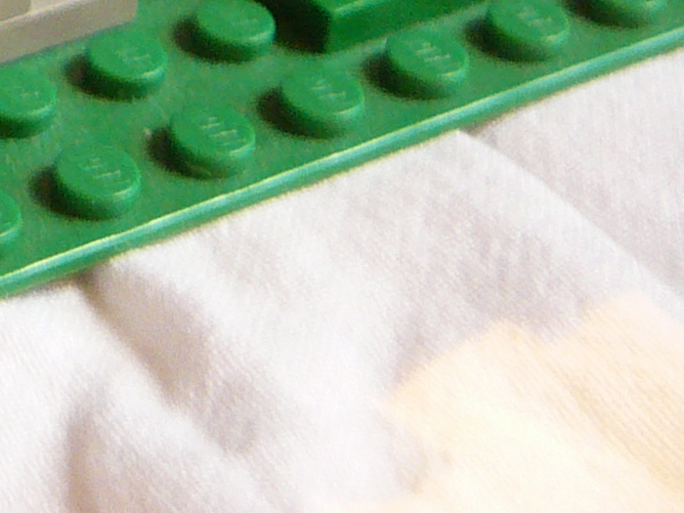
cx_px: -536
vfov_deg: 11.0
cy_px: -344
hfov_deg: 13.8
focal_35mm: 128
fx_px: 2529
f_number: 2.8
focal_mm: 5.2
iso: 200
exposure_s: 1/8
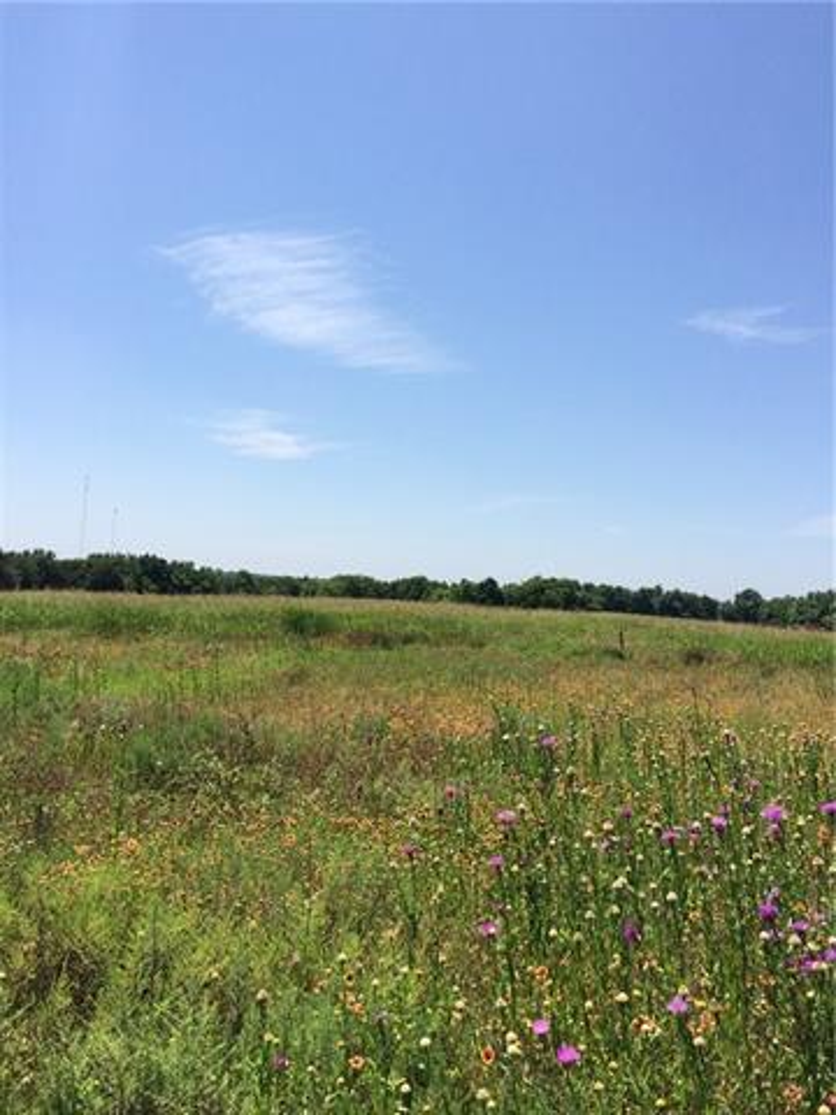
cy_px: 558
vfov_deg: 61.7
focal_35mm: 29
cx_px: 418
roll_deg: -2.3
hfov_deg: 48.2
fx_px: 934
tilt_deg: +1.8
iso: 32
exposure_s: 1/2740
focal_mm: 4.15
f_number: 2.2
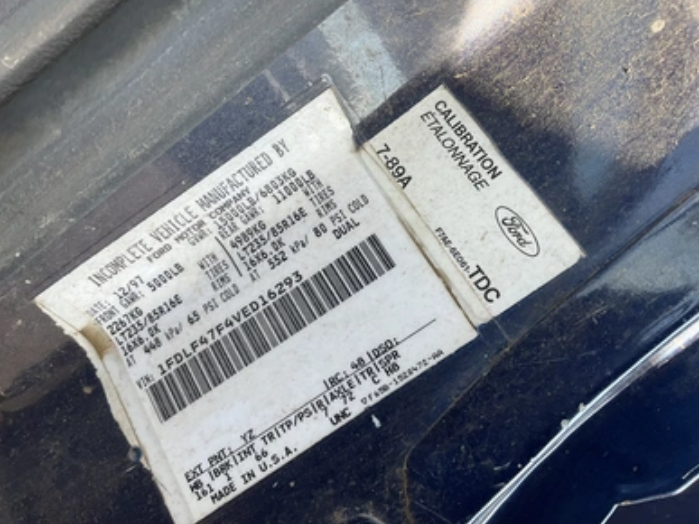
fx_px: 606
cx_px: 341
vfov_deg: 46.8
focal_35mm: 30
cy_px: 262
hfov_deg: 60.0
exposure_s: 1/197
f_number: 1.8
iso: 25
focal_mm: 3
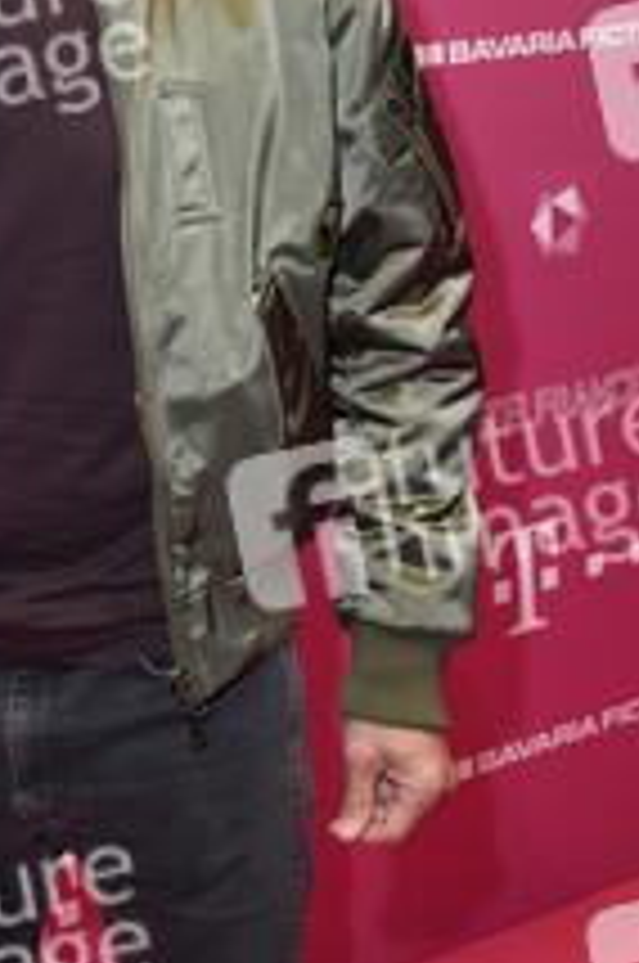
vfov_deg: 27.5
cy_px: 279
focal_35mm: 73
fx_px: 1950
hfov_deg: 18.3
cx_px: 50
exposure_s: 1/160
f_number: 6.3
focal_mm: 26
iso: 500
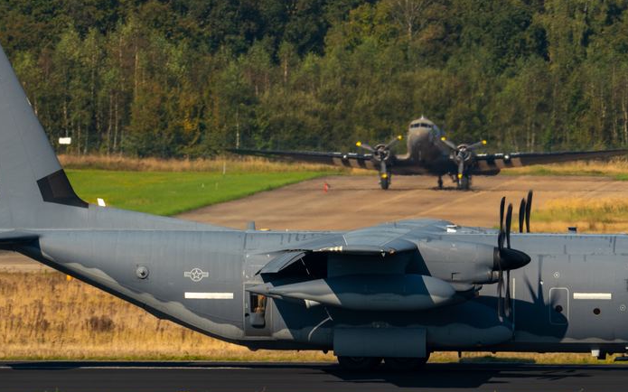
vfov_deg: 1.7
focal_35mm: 756
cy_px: 295
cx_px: 417
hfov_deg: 2.8
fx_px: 12936
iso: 100
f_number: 8
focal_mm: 305
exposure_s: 1/500
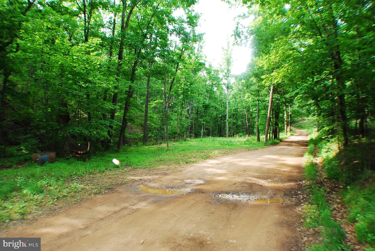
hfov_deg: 61.9
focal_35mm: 30
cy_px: 126
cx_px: 188
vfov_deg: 43.7
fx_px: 313
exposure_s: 1/200
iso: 1000
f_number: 8
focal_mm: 20
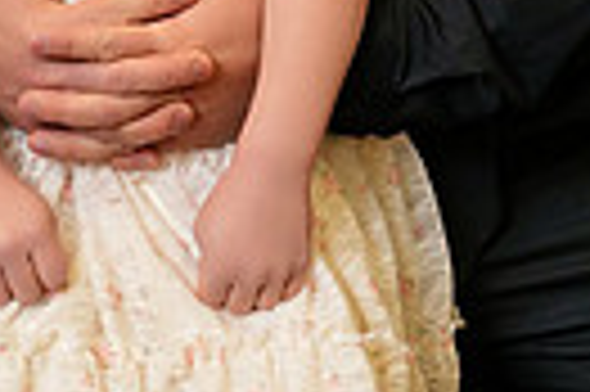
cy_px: -424
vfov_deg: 6.7
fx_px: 3208
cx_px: 329
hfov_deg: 10.5
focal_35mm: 196
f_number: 8
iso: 800
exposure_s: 1/80
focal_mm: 38
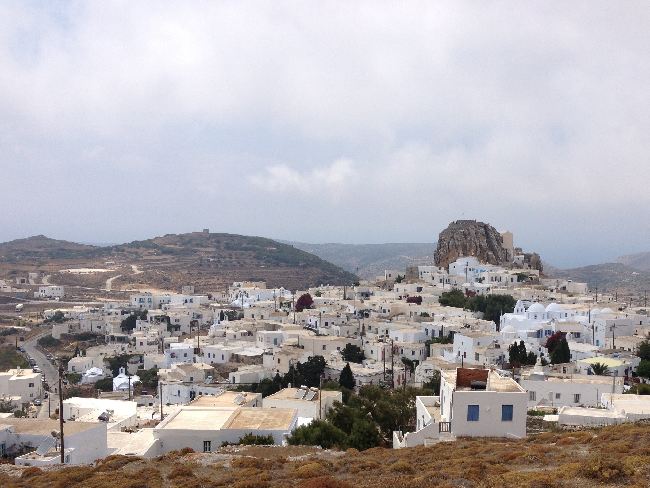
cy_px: 322
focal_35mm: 47
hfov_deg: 40.0
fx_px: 882
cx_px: 423
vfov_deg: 30.7
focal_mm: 4.28
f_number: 2.4
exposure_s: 1/2632
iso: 50
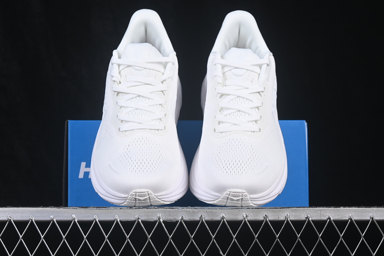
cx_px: 192
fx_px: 800
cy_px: 128
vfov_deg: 18.2
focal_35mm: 75
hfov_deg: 27.0
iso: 160
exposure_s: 1/80
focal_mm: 50
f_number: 8
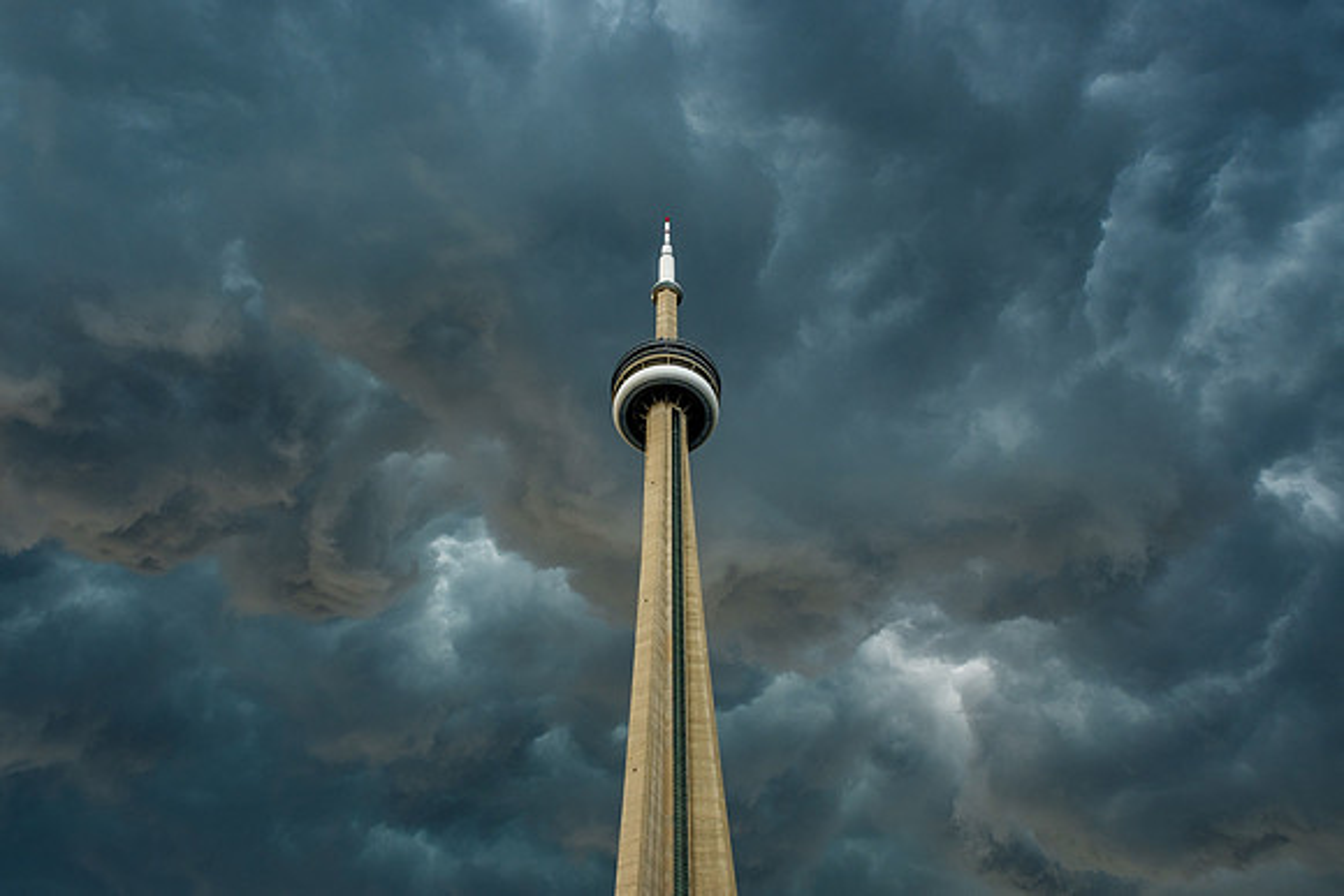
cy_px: 438
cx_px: 658
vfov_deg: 51.5
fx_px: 930
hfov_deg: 71.7
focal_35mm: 25
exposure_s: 1/20
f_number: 8
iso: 200
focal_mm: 16
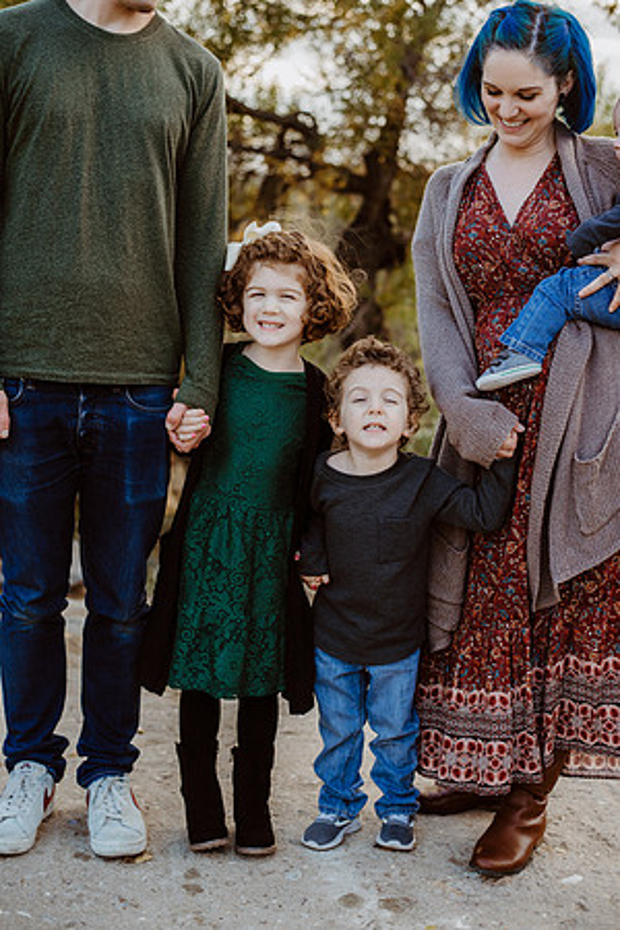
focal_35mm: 50
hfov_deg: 27.0
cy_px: 465
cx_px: 310
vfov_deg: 39.6
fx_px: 1292
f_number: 3.2
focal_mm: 50
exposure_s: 1/500
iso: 400
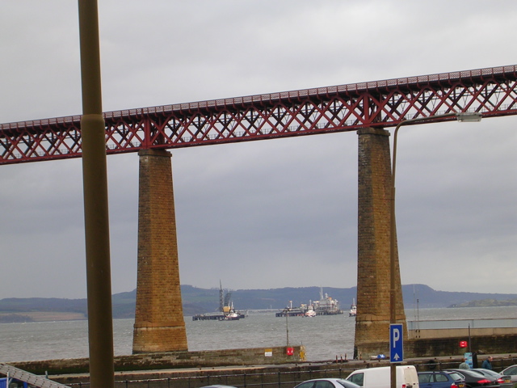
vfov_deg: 12.9
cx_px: 258
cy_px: 194
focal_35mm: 115
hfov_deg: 17.1
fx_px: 1718
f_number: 4.9
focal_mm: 17.4
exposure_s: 1/180
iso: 50
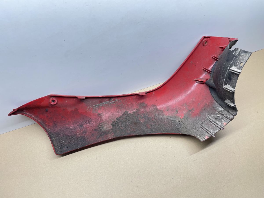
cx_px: 132
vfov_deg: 53.1
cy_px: 99
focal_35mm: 26
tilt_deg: -54.1
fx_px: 198
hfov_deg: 67.3
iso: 80
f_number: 1.6
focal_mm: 4.2
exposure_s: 1/100
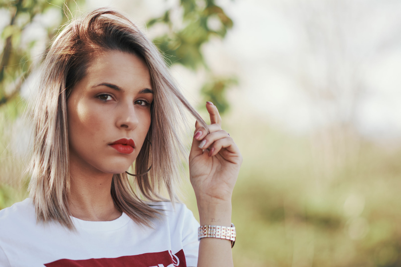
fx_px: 1420
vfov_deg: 10.8
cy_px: 134
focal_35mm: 128
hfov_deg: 16.1
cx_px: 200
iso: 79
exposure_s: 1/640
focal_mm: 85
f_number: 1.8
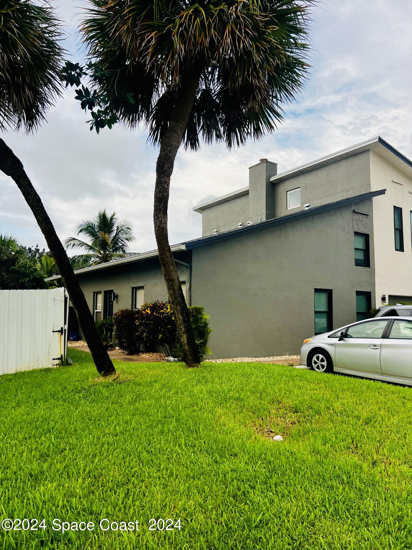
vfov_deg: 67.3
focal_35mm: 26
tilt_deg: +6.1
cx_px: 206
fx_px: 413
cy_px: 275
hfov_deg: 53.1
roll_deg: +0.0
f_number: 1.5
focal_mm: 5.7
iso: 50
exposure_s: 1/743
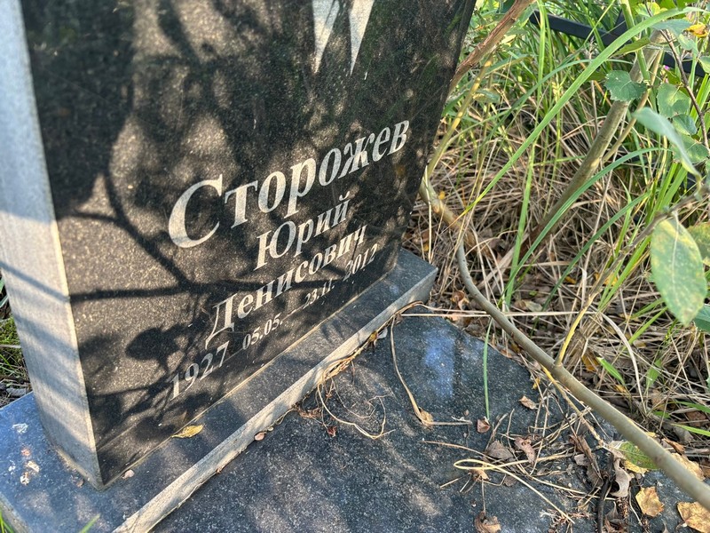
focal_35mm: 26
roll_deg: -12.7
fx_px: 533
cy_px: 266
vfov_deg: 53.1
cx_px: 355
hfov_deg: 67.3
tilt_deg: -33.2
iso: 50
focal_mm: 5.96
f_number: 1.6
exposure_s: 1/121
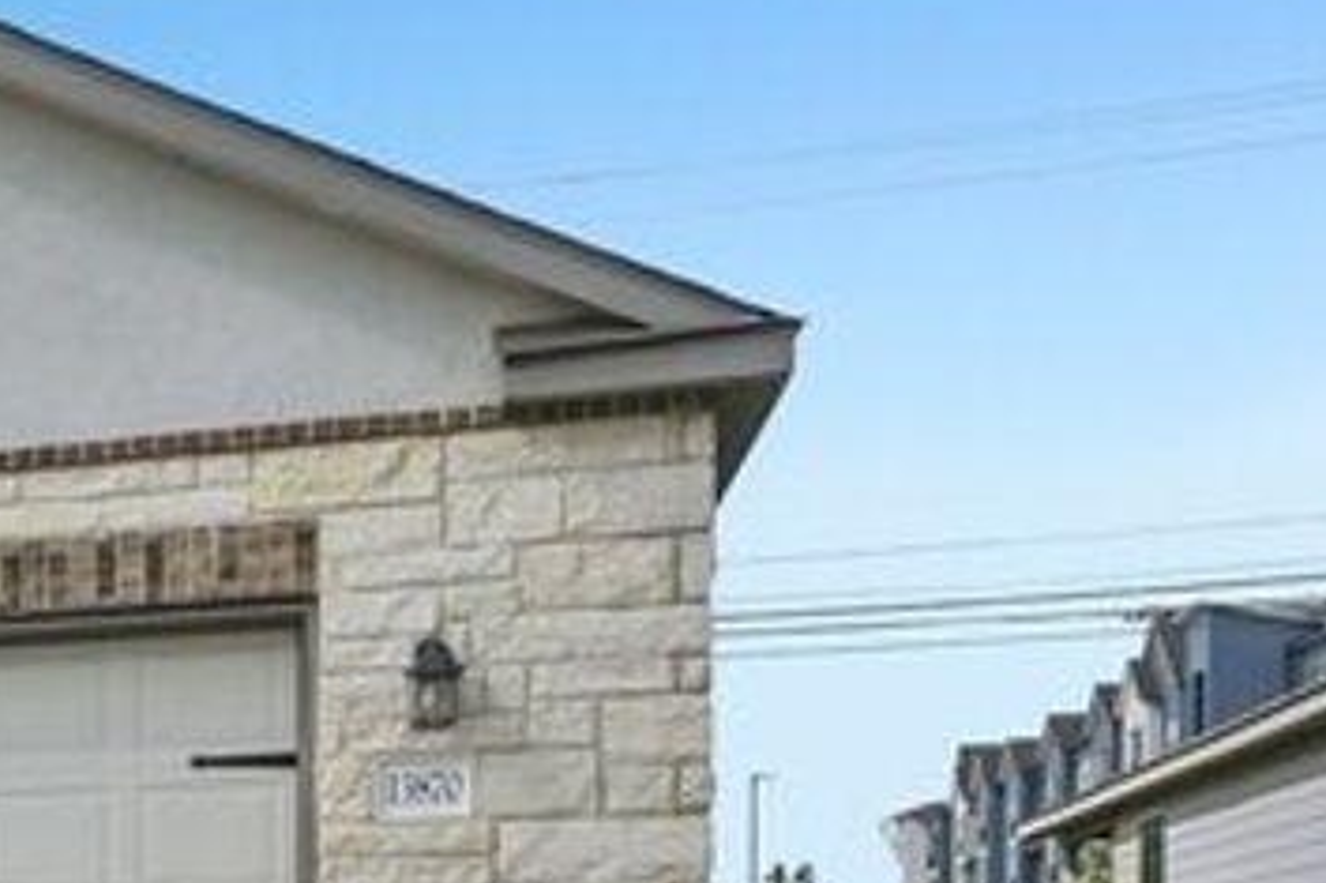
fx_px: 2246
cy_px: 990
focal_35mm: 61
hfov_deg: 26.6
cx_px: -500
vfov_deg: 21.1
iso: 800
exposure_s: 1/2000
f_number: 8
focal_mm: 21
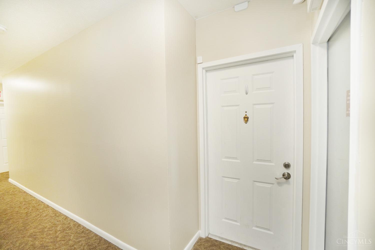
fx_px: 156
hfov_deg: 100.4
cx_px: 188
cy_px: 125
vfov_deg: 77.3
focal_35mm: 15
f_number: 4
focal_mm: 10
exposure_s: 1/60
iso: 500
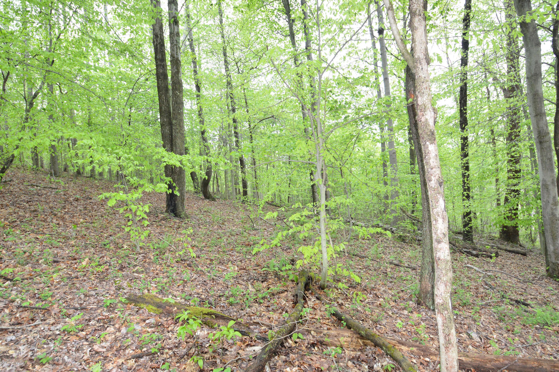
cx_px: 280
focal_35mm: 20
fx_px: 302
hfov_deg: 85.5
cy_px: 186
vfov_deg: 63.1
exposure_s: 1/60
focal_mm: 13
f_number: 8
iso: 720
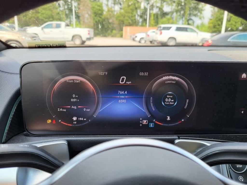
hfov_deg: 67.3
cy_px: 92
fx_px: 186
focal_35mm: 26
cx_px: 124
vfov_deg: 53.1
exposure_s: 1/222
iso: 40
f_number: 1.8
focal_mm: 5.4
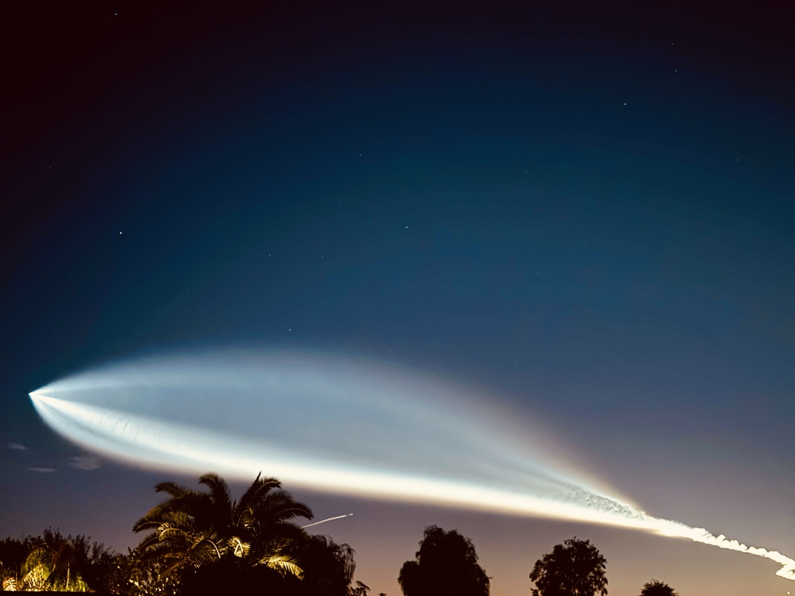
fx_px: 1171
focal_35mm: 51
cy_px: 300
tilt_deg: +16.3
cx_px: 407
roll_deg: +1.0
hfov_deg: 37.5
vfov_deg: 28.6
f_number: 1.78
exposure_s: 1/2
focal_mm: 6.76
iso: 500
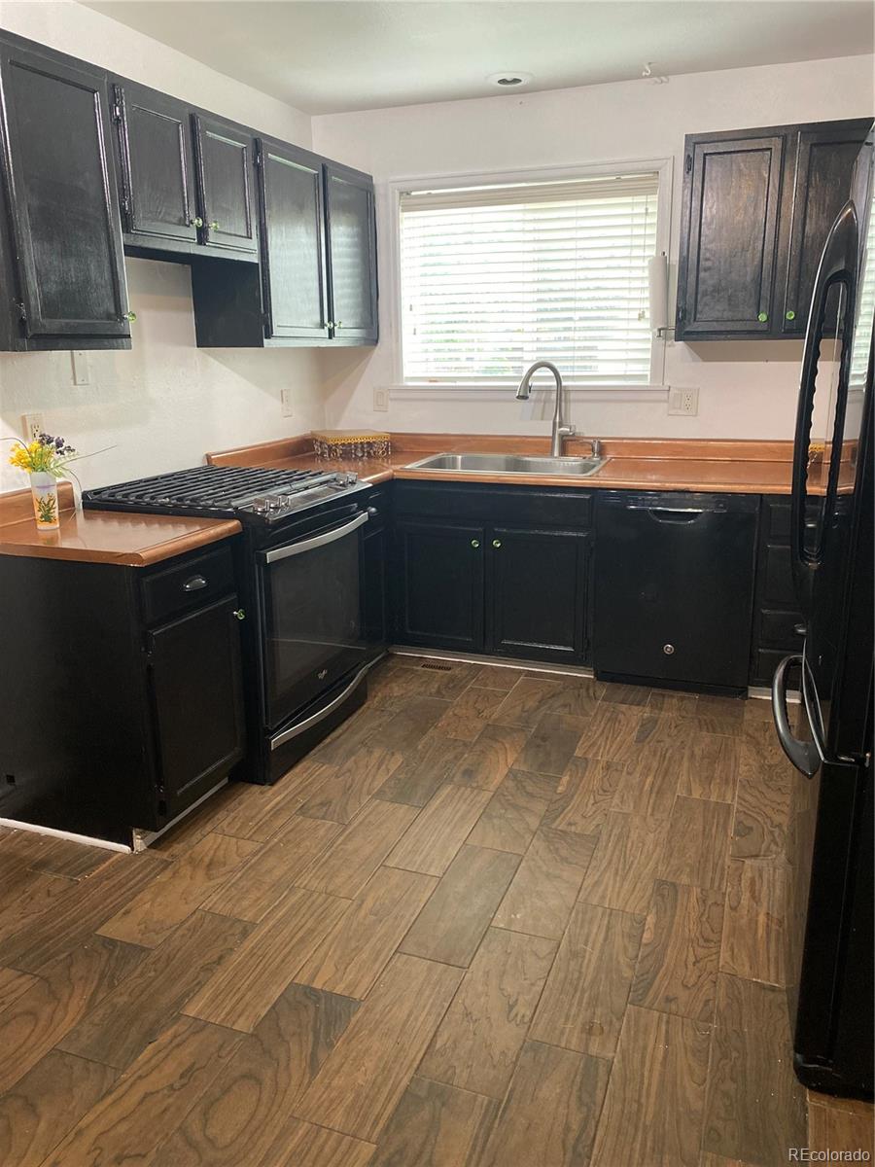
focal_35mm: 26
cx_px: 438
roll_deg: +0.7
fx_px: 876
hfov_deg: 53.1
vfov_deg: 67.3
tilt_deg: -14.0
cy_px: 584
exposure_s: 1/60
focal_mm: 4.25
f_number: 1.8
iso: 200
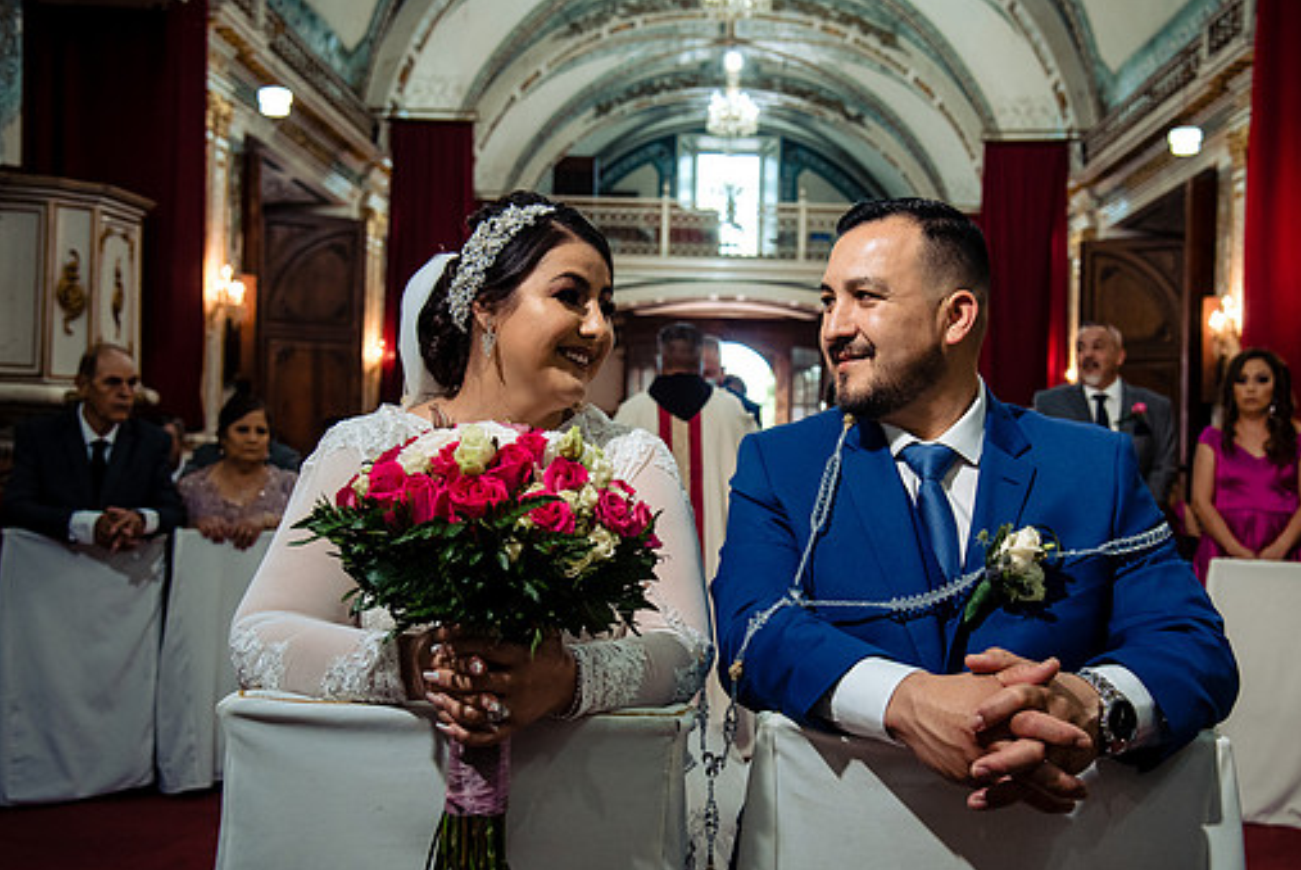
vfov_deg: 33.5
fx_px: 1447
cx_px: 721
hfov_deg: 48.3
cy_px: 427
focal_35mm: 40
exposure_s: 1/100
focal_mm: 35
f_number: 5
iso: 2000
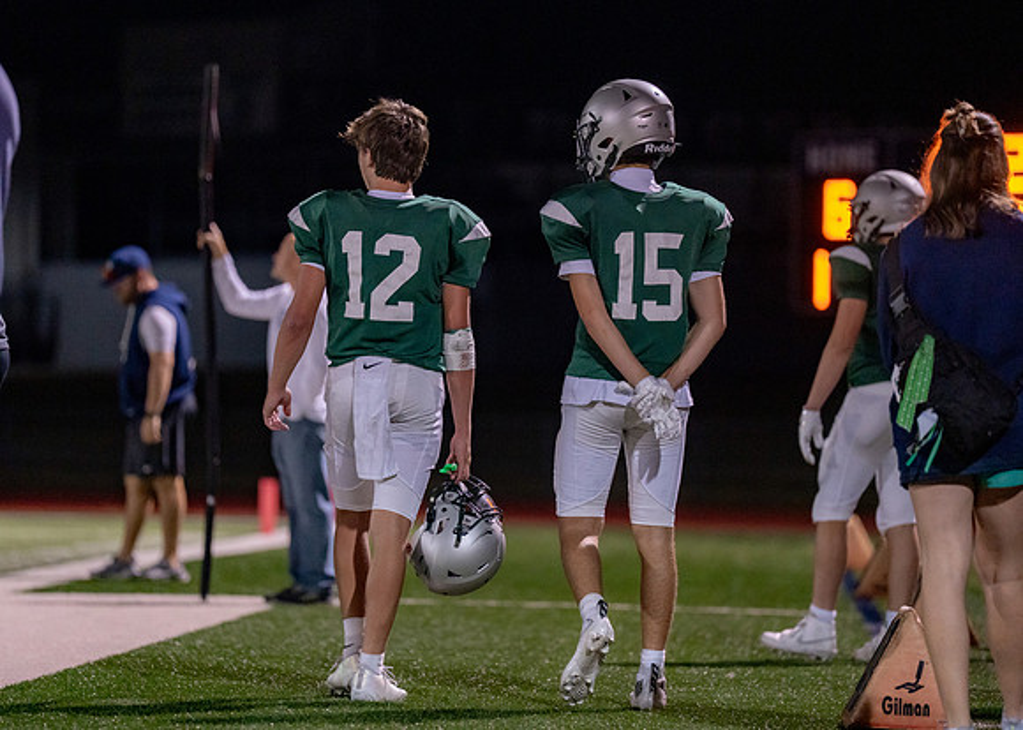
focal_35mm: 248
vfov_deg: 5.8
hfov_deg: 8.1
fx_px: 7193
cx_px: 494
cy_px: 330
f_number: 2.8
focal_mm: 200
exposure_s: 1/500
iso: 2500
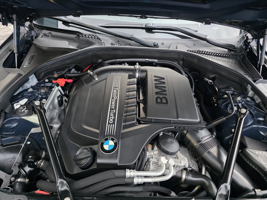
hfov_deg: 73.9
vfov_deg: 58.9
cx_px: 134
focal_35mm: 23
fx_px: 177
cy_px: 100
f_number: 1.7
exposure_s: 1/120
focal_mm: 6.3
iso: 1000
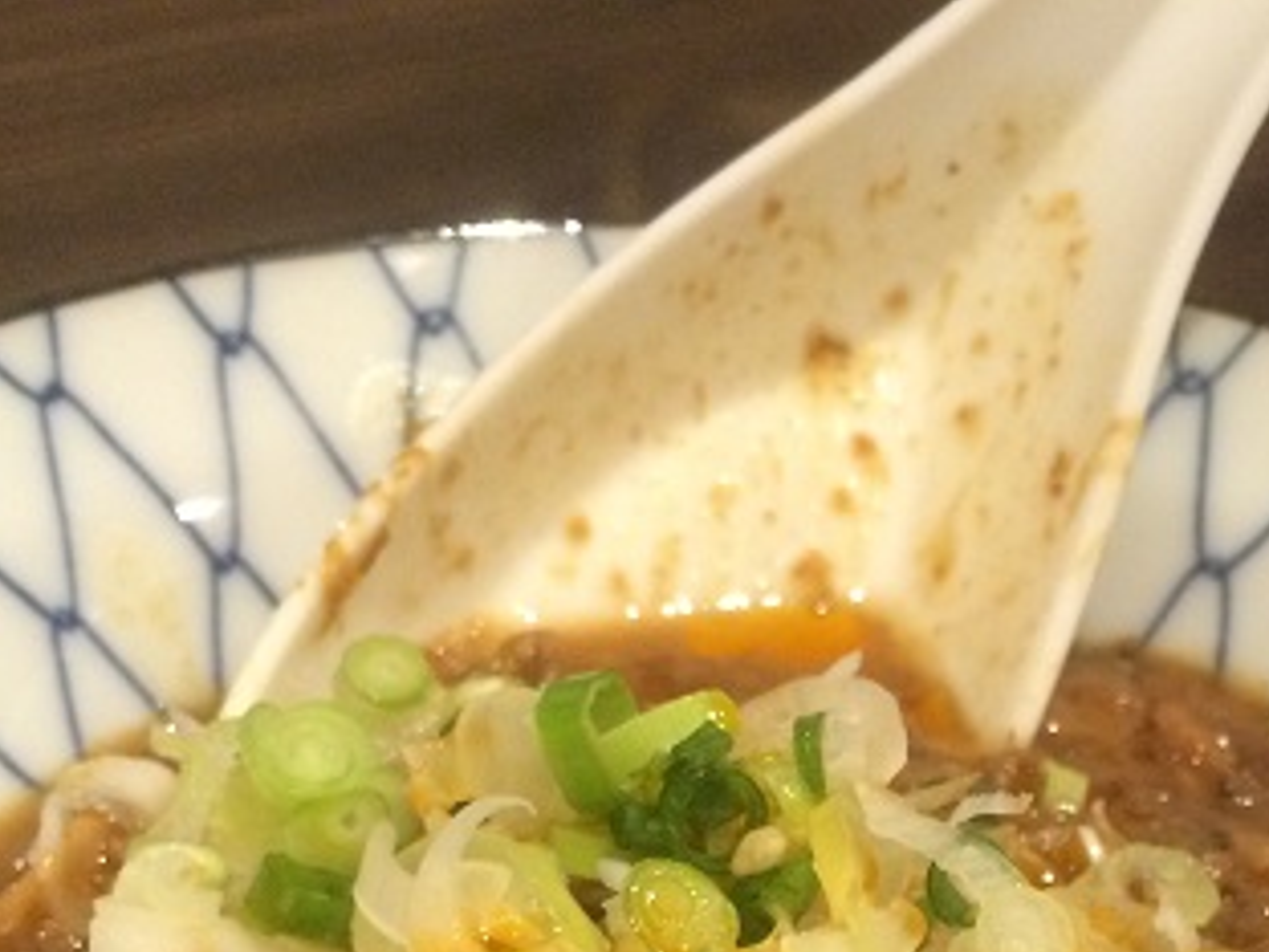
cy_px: 1064
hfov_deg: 29.3
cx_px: 964
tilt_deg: -46.0
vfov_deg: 21.4
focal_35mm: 65
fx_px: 2383
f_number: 2.2
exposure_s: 1/20
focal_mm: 4.15
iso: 320
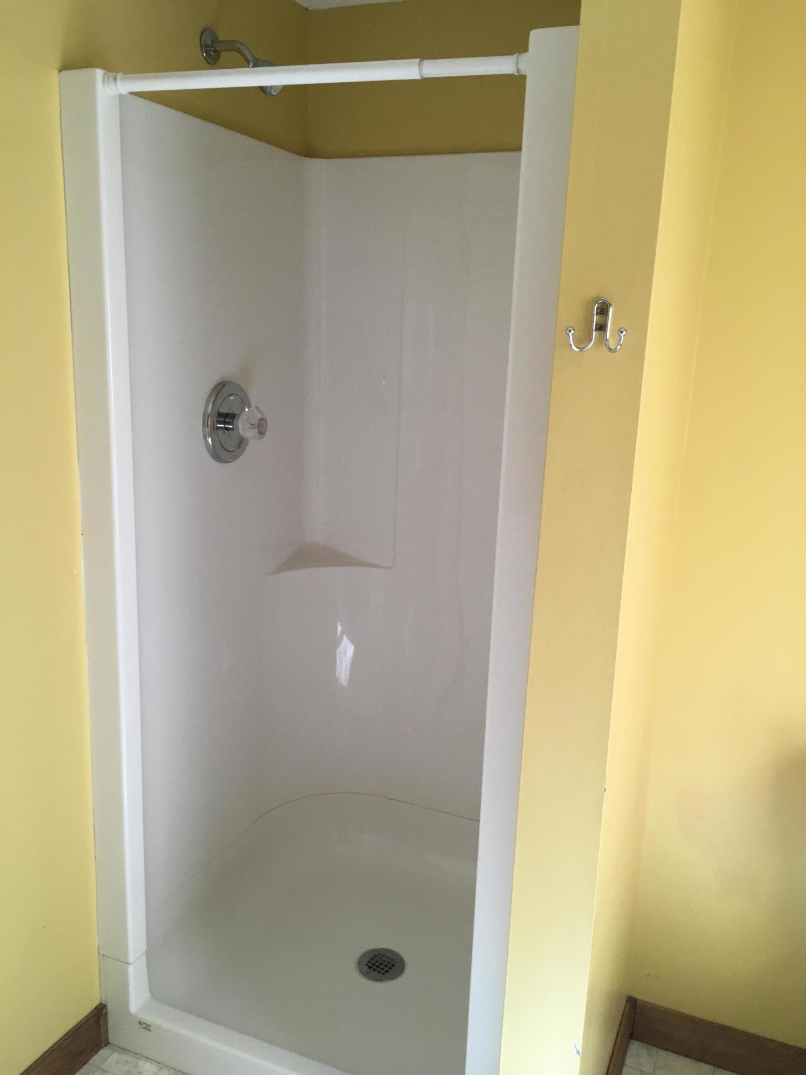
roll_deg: -2.0
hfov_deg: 48.2
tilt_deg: -15.6
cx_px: 403
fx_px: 900
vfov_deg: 61.7
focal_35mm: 29
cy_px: 538
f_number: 2.2
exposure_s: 1/30
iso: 40
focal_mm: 4.15
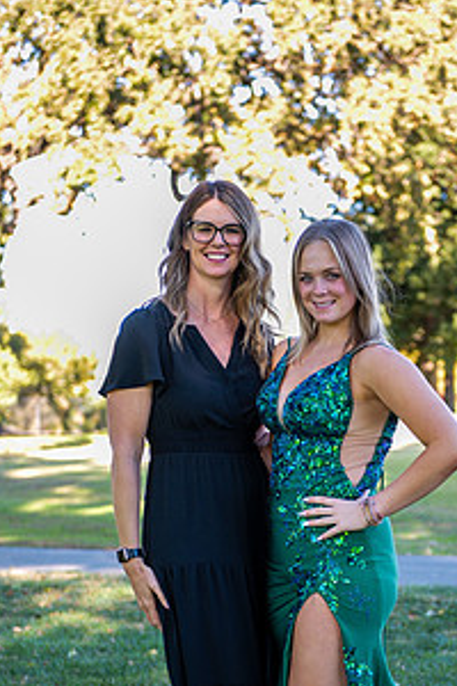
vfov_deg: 23.2
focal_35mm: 87
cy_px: 485
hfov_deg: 15.7
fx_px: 1656
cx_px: 297
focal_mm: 58
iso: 320
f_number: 2.8
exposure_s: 1/250
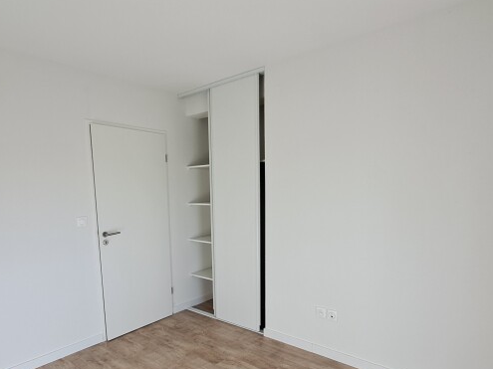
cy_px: 236
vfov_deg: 62.3
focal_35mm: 21
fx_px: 299
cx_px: 224
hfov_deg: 78.8
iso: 40
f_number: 2.2
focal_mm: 1.42
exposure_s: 1/143
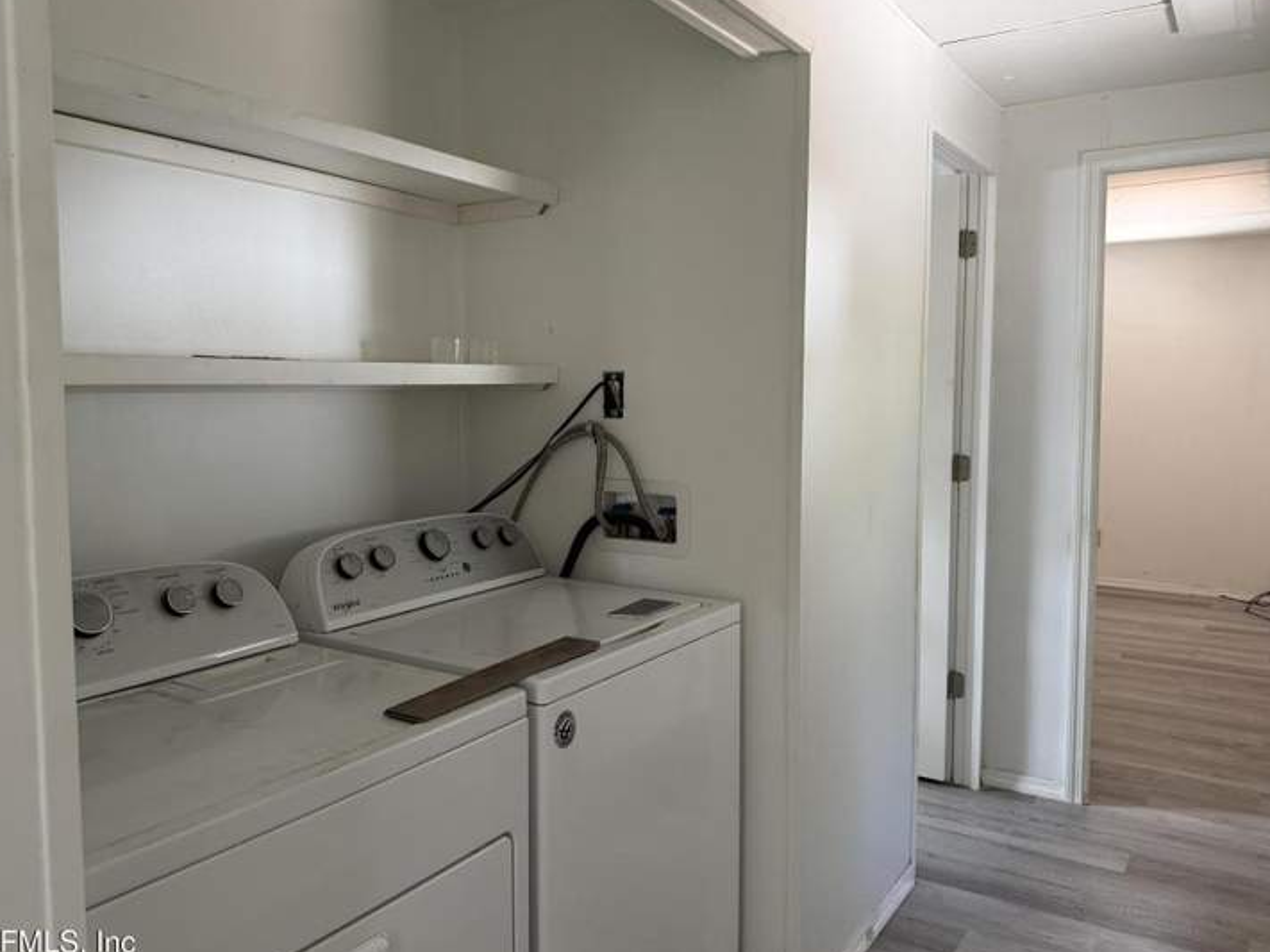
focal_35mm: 27
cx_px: 572
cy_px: 455
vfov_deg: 51.3
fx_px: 990
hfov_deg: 65.2
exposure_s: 1/60
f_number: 1.78
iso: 320
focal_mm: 6.76
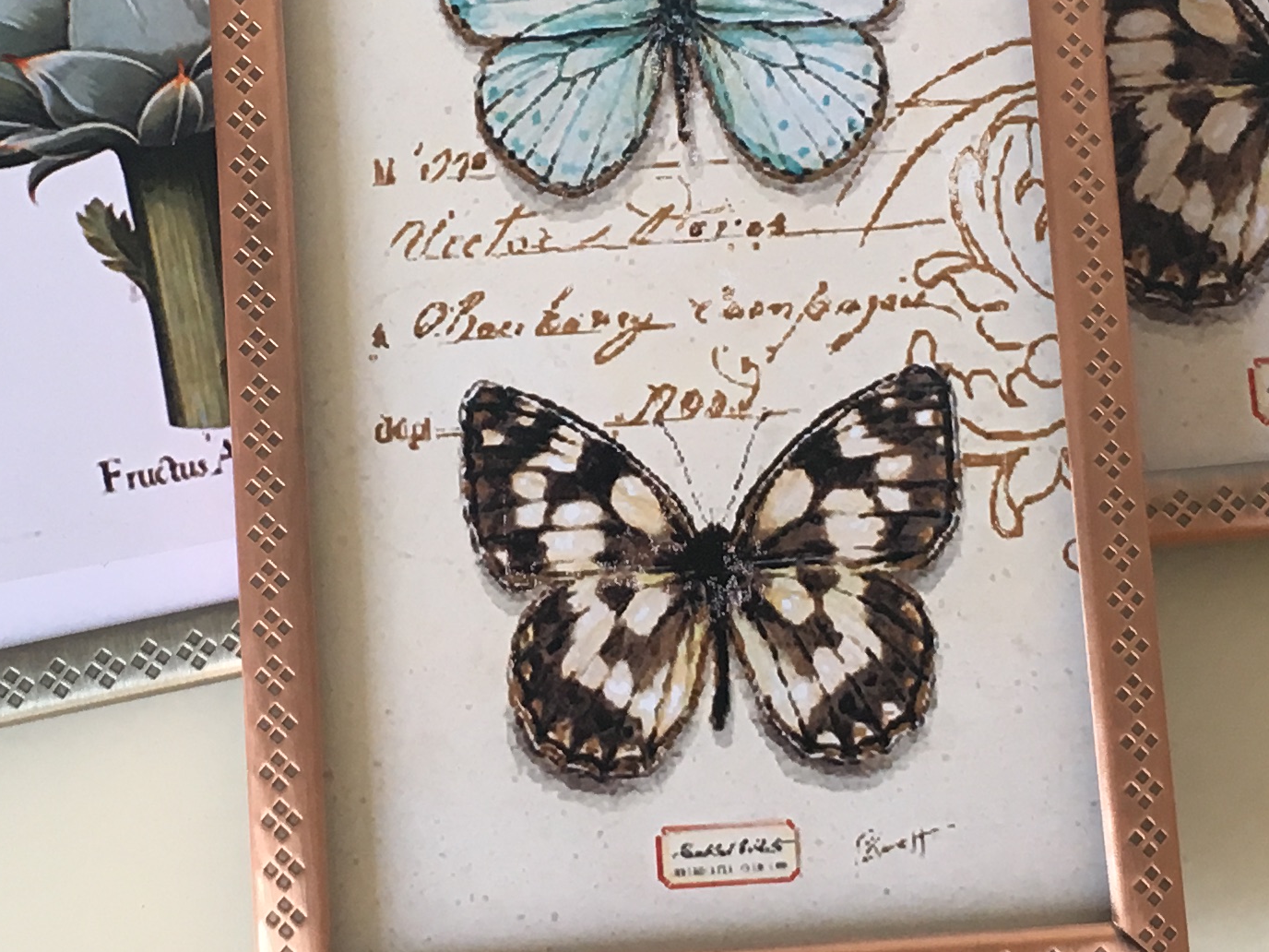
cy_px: 172
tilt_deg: -79.8
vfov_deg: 17.2
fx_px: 3116
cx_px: 636
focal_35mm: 85
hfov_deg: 23.0
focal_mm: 4.15
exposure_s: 1/33
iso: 40
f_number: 2.2
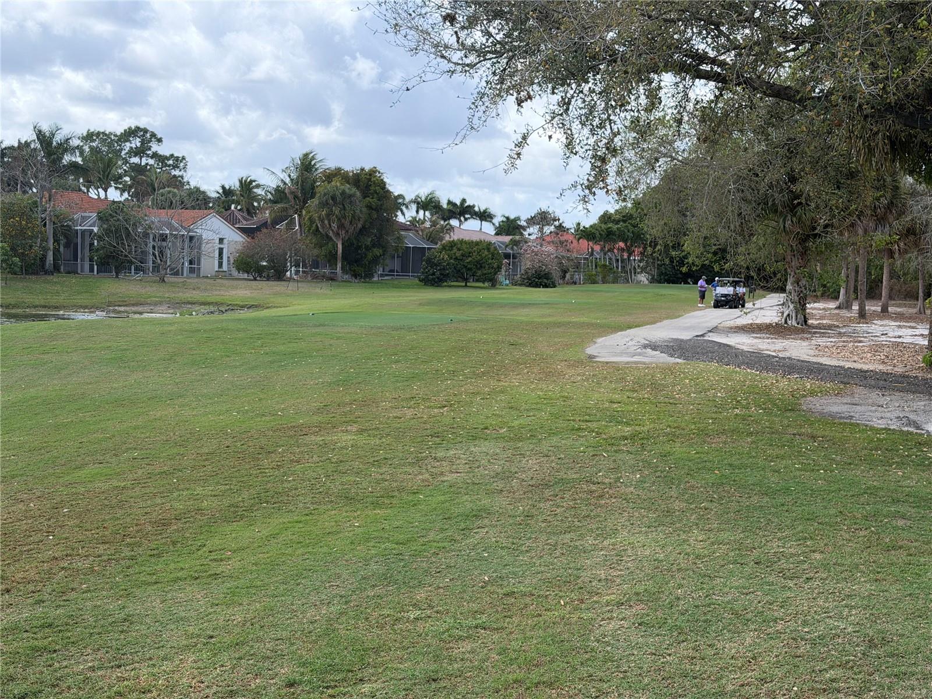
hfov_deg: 39.7
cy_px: 350
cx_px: 466
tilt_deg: -4.5
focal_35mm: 48
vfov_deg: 30.3
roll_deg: -2.0
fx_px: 1292
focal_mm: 6.76
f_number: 1.78
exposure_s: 1/2976
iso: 80
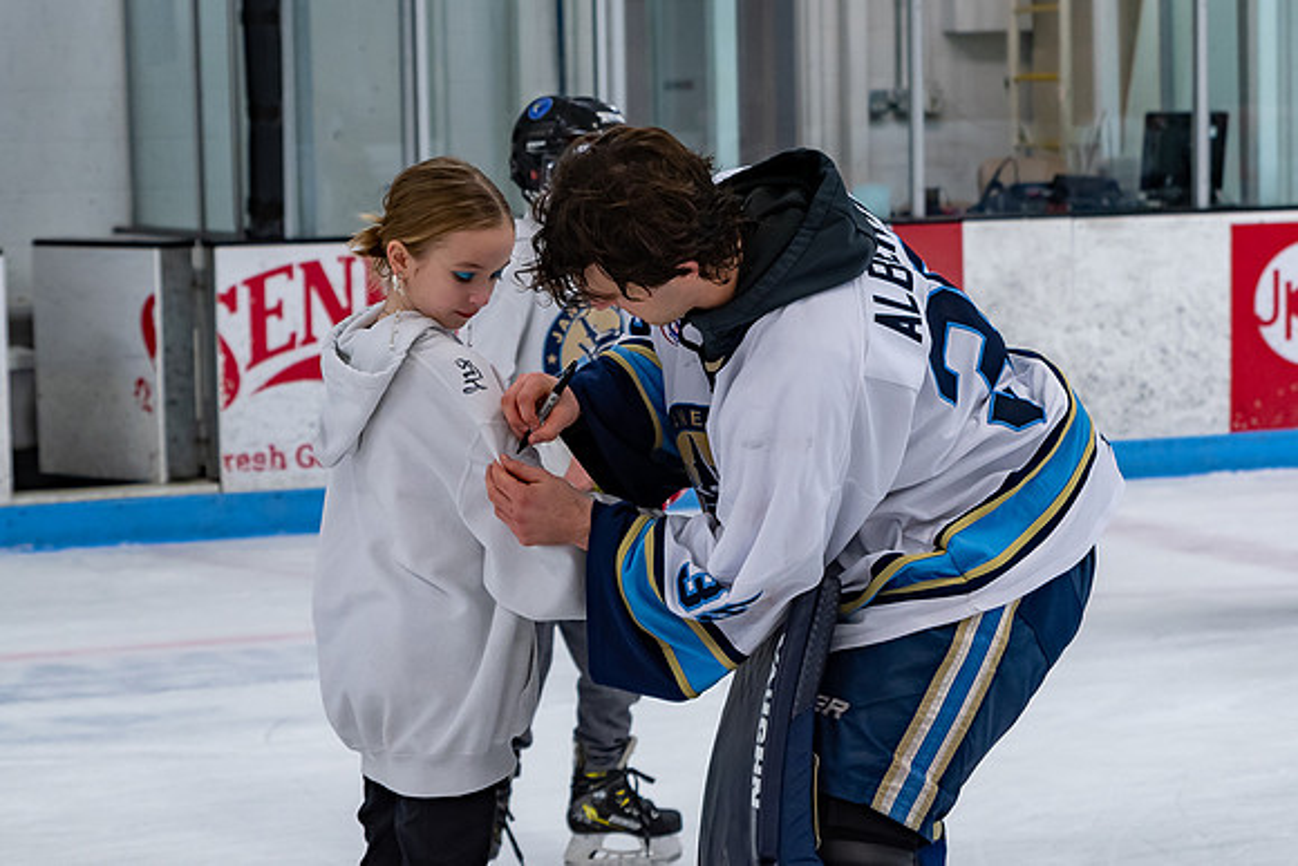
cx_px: 645
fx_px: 3979
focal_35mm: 110
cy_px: 432
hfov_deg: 18.5
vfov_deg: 12.4
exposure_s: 1/250
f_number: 4
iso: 400
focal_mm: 55
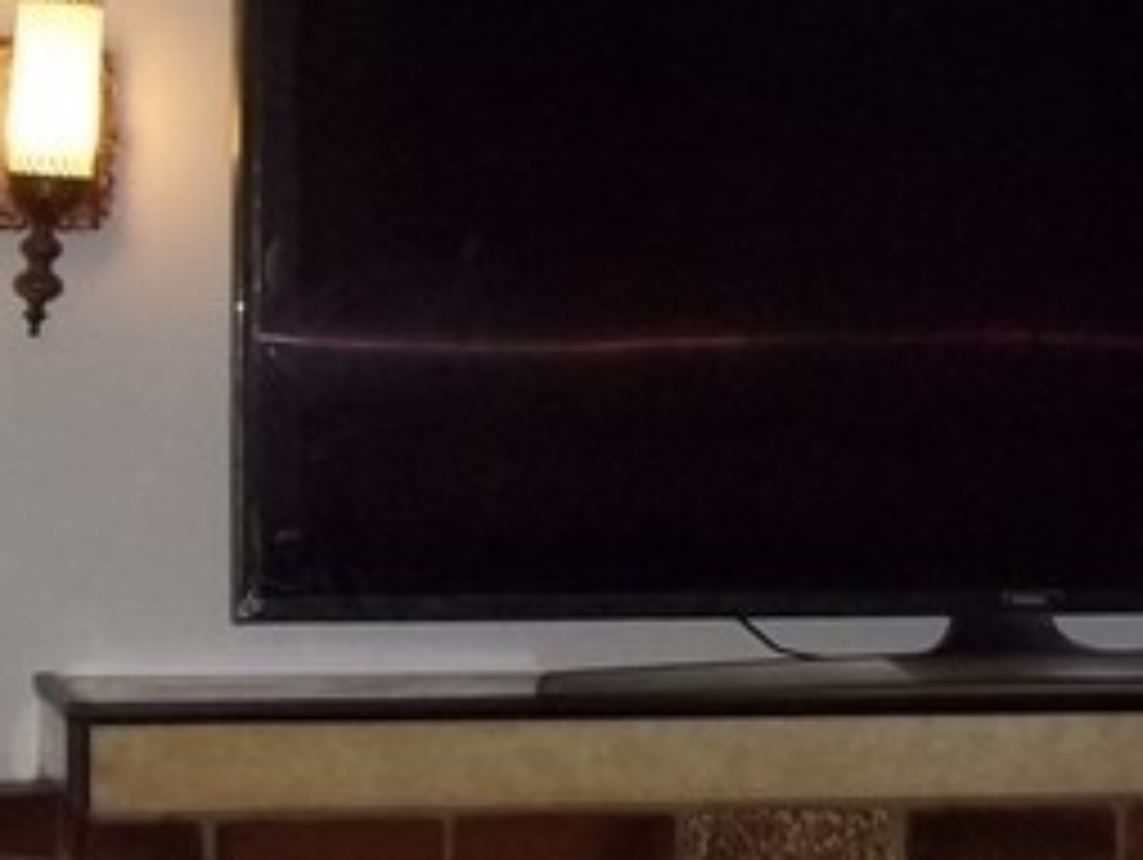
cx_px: 927
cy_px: 567
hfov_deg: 15.2
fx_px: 4264
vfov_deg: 11.5
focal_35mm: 129
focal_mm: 5.7
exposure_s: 1/30
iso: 160
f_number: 2.9
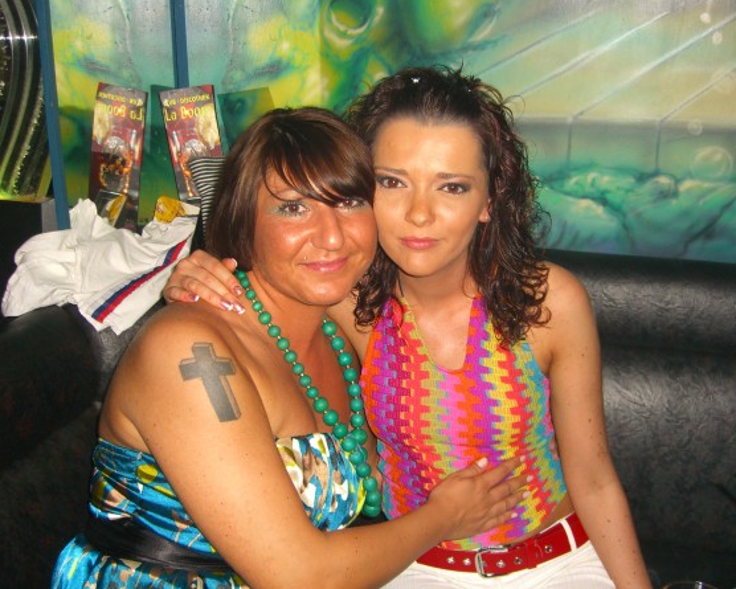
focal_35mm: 40
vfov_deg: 37.3
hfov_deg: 45.8
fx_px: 871
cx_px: 392
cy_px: 294
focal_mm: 7.9
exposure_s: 1/60
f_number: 2.8
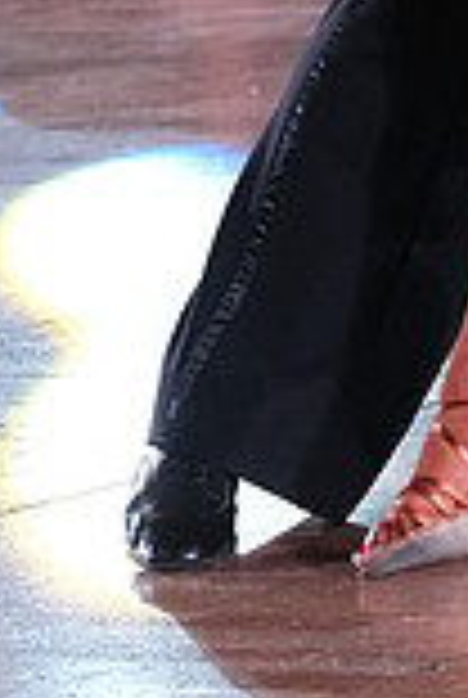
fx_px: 8114
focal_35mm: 418
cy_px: -549
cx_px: 853
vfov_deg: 4.9
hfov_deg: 3.3
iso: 6400
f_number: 5.6
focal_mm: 112
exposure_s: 1/400
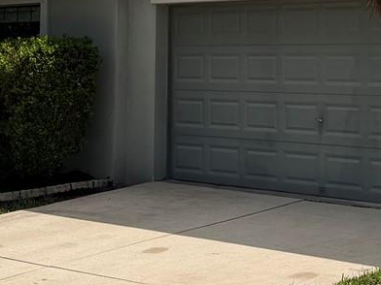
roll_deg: +0.6
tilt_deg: +6.5
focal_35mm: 98
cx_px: 291
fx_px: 1079
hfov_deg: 19.9
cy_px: -74
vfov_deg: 14.5
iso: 80
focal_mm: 6.76
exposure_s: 1/8130
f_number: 1.78
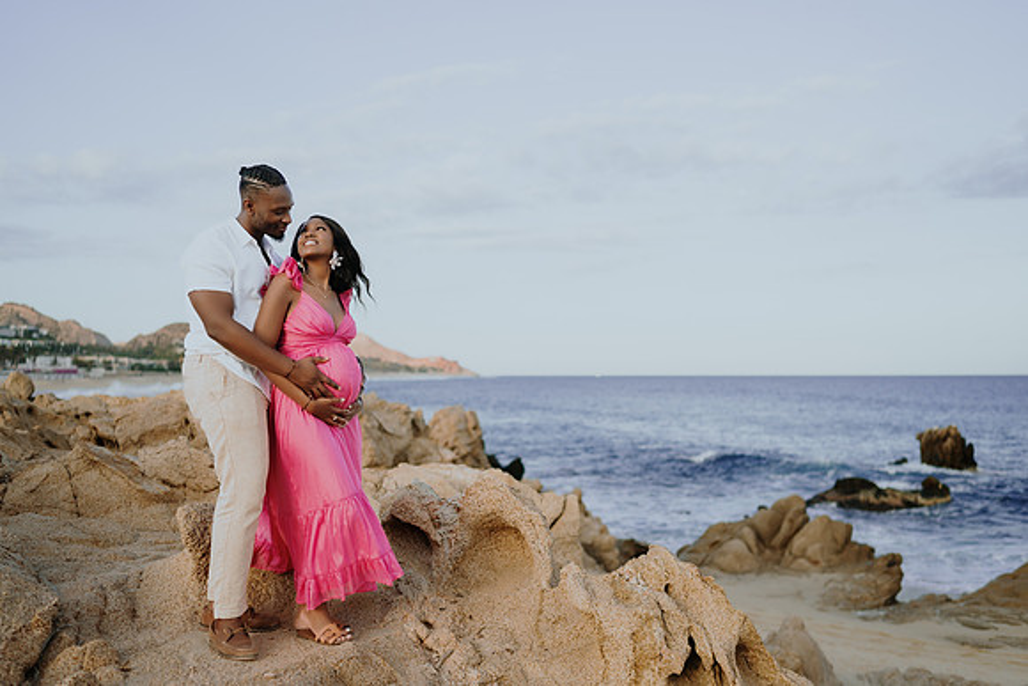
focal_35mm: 36
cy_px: 343
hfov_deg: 53.4
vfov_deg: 37.1
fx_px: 1022
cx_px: 520
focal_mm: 35
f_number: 1.8
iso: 100
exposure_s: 1/2000
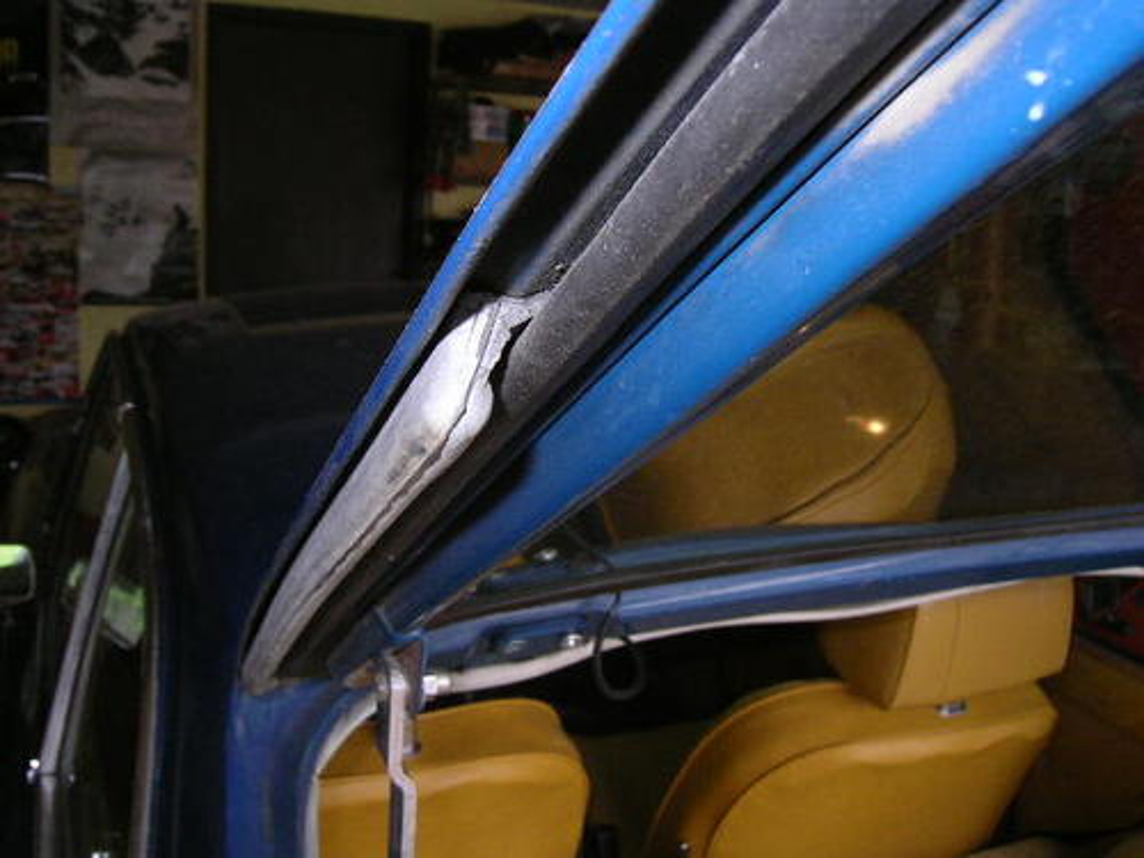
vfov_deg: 39.7
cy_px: 429
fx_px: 1190
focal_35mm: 36
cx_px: 572
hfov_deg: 51.4
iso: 100
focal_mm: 5.6
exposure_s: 1/30
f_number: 4.8
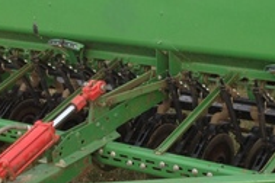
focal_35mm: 105
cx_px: 167
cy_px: 132
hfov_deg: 19.4
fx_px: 802
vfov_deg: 13.0
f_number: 2.4
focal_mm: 4.28
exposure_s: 1/245
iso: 50
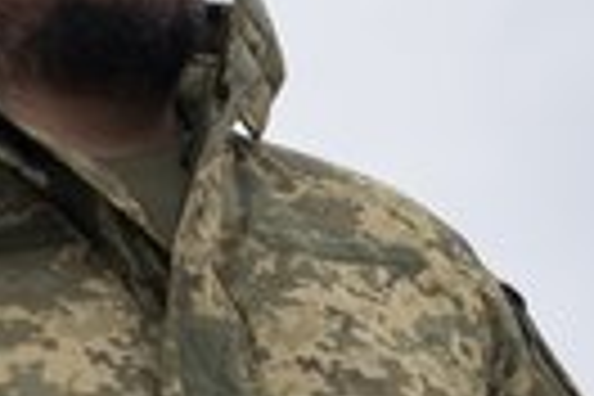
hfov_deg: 11.3
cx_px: 144
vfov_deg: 7.5
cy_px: 223
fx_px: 3003
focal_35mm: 182
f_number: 2.8
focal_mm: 60
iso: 80
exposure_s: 1/500
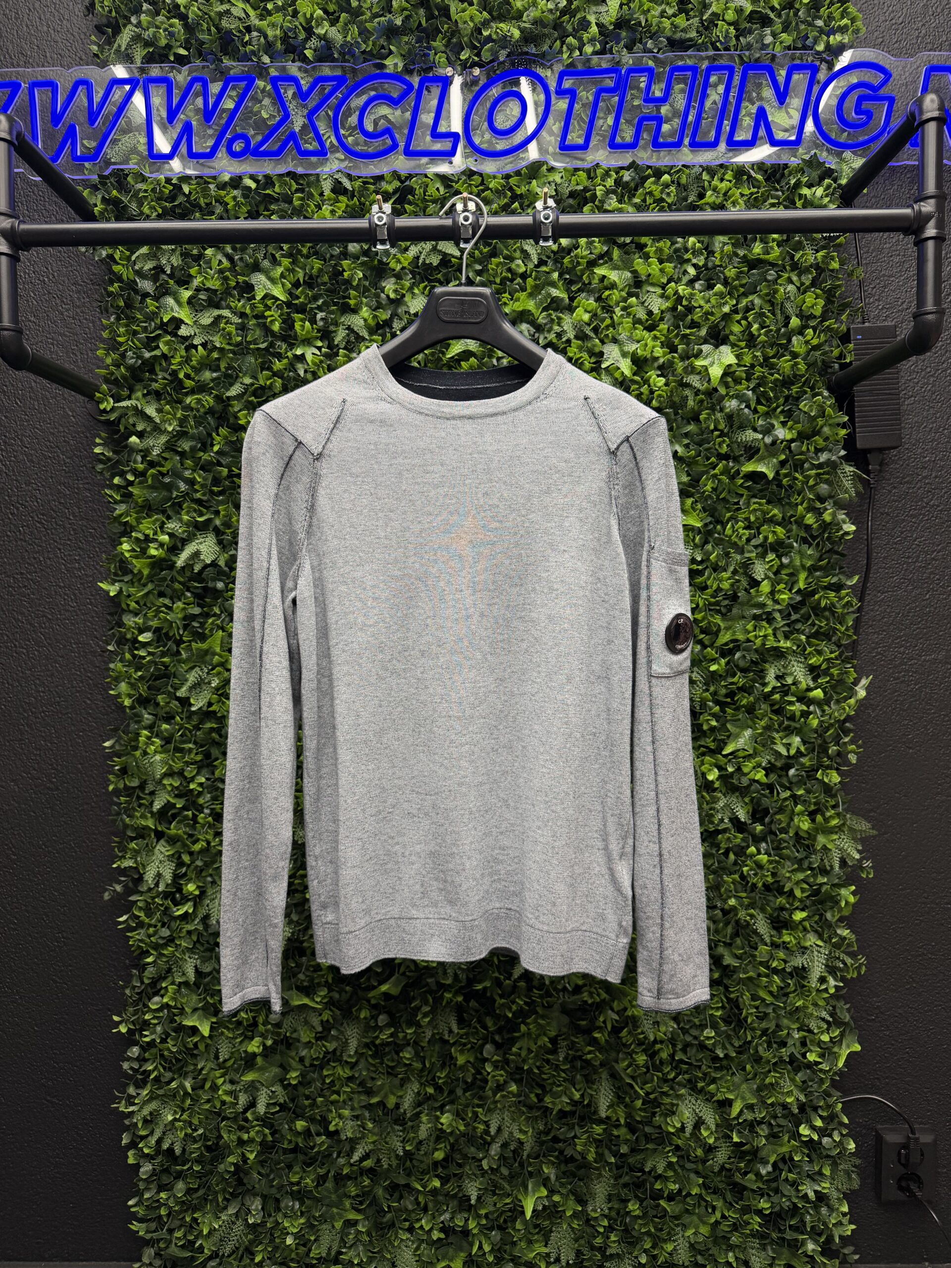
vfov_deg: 71.6
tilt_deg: -3.1
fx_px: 879
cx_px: 476
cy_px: 634
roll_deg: +0.1
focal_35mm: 24
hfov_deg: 56.8
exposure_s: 1/84
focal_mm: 6.76
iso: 100
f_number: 1.78
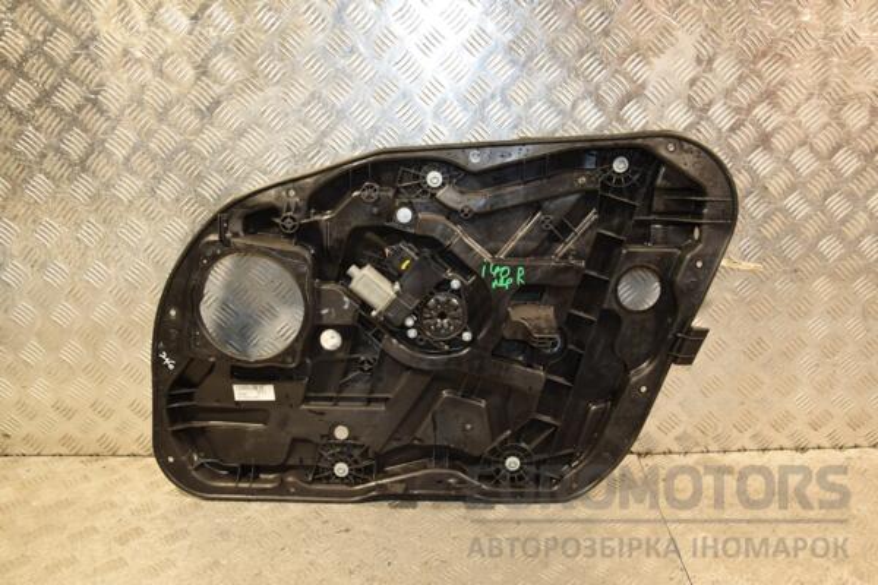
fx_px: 768
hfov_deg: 59.5
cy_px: 292
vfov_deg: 41.7
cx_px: 439
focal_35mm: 32
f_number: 5
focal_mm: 21
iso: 800
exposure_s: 1/100
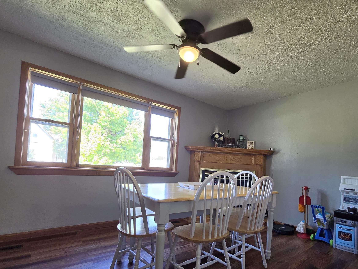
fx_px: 176
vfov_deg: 73.8
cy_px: 164
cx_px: 198
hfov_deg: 90.7
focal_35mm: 17
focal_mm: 2.2
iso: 320
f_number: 2.2
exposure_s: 1/120
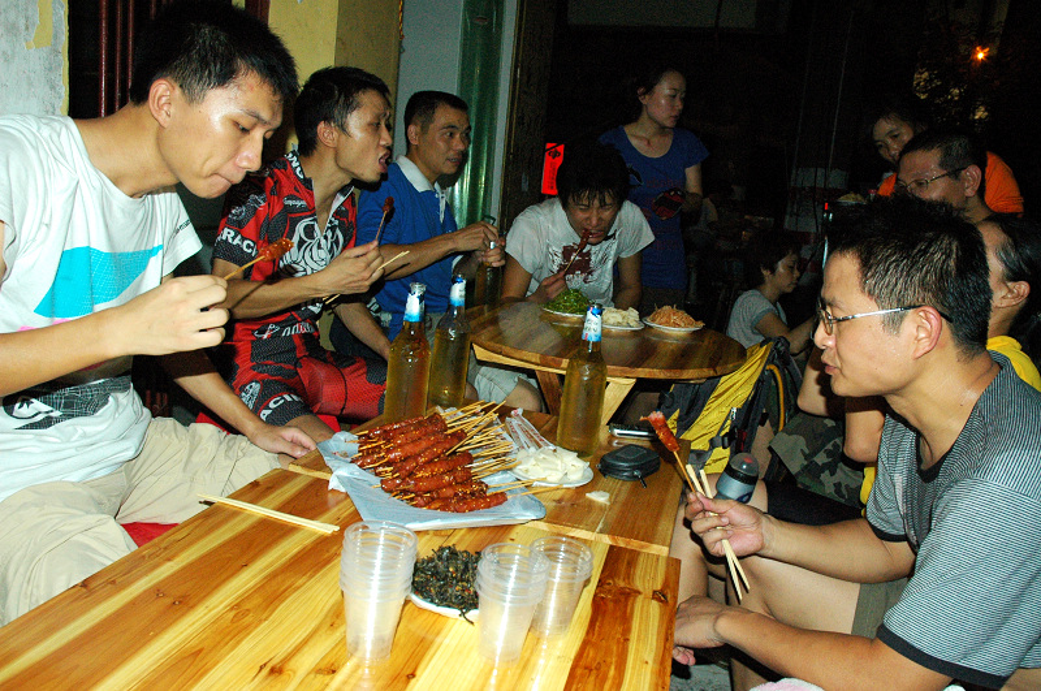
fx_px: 780
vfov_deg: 47.8
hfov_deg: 67.5
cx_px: 520
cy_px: 346
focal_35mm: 27
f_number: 7.1
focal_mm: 18
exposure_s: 1/250
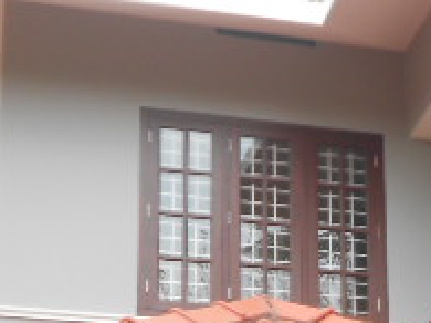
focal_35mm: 141
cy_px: 425
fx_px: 1754
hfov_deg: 13.5
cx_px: 564
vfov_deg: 10.3
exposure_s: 1/80
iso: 80
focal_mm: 7.9
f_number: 4.2
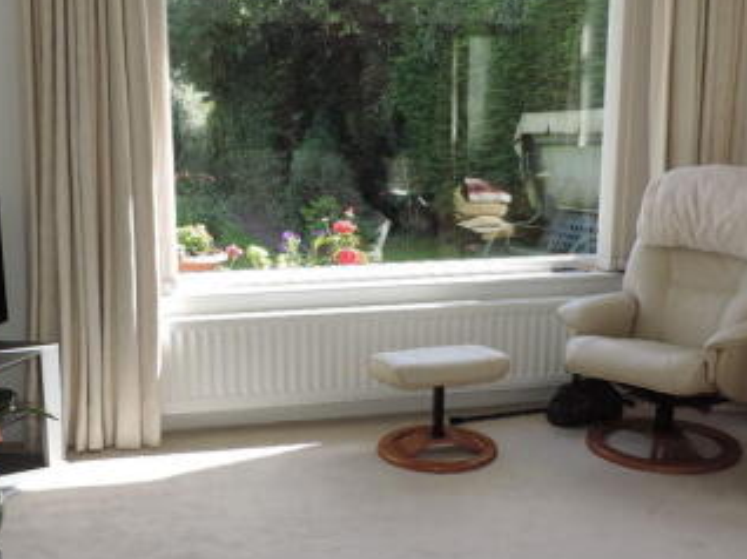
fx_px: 949
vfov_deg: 32.8
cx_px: 349
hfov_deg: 43.0
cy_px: 314
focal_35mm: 44
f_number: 3
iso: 80
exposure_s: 1/160
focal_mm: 4.3
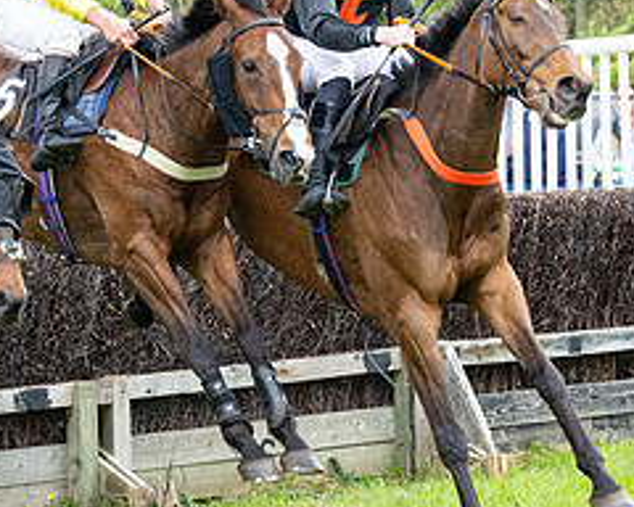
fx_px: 4372
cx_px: 79
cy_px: 299
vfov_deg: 6.6
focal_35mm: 233
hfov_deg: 8.3
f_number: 4
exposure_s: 1/1600
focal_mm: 70
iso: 1000
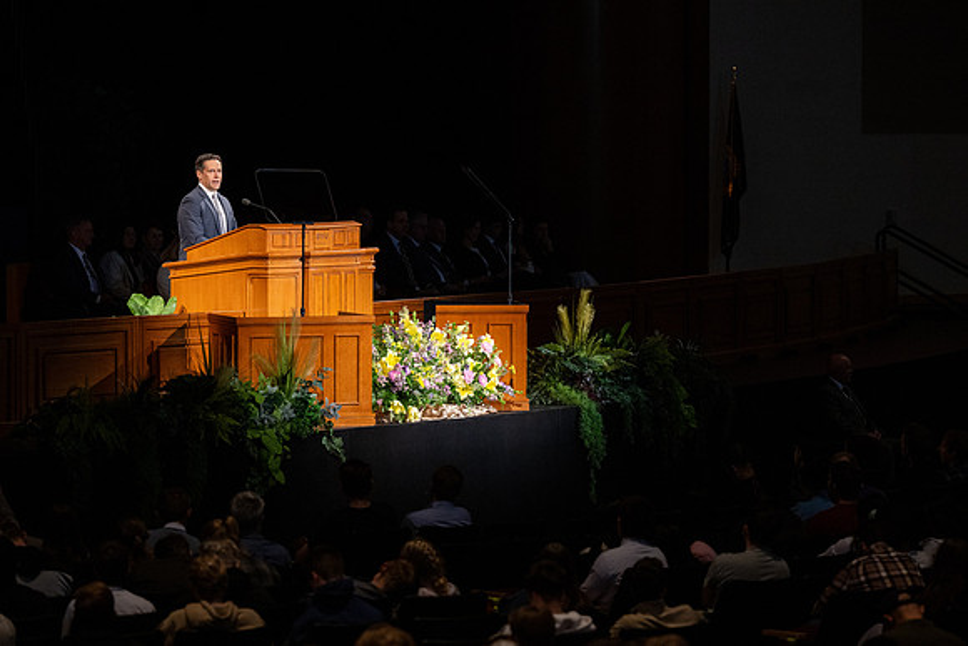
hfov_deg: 10.3
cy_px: 323
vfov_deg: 6.9
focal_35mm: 200
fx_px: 5379
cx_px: 484
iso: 1250
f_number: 4
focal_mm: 200
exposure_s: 1/125
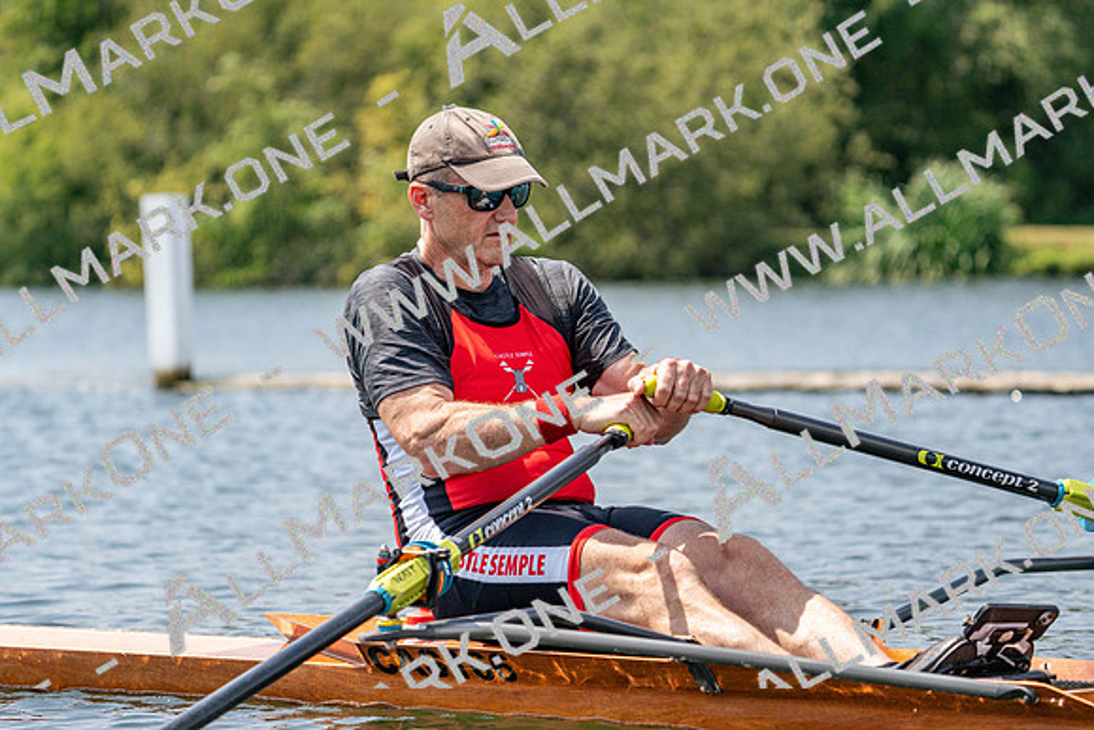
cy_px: 365
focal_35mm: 200
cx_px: 547
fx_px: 6079
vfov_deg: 6.9
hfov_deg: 10.3
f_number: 5.6
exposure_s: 1/1600
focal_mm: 200
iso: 250
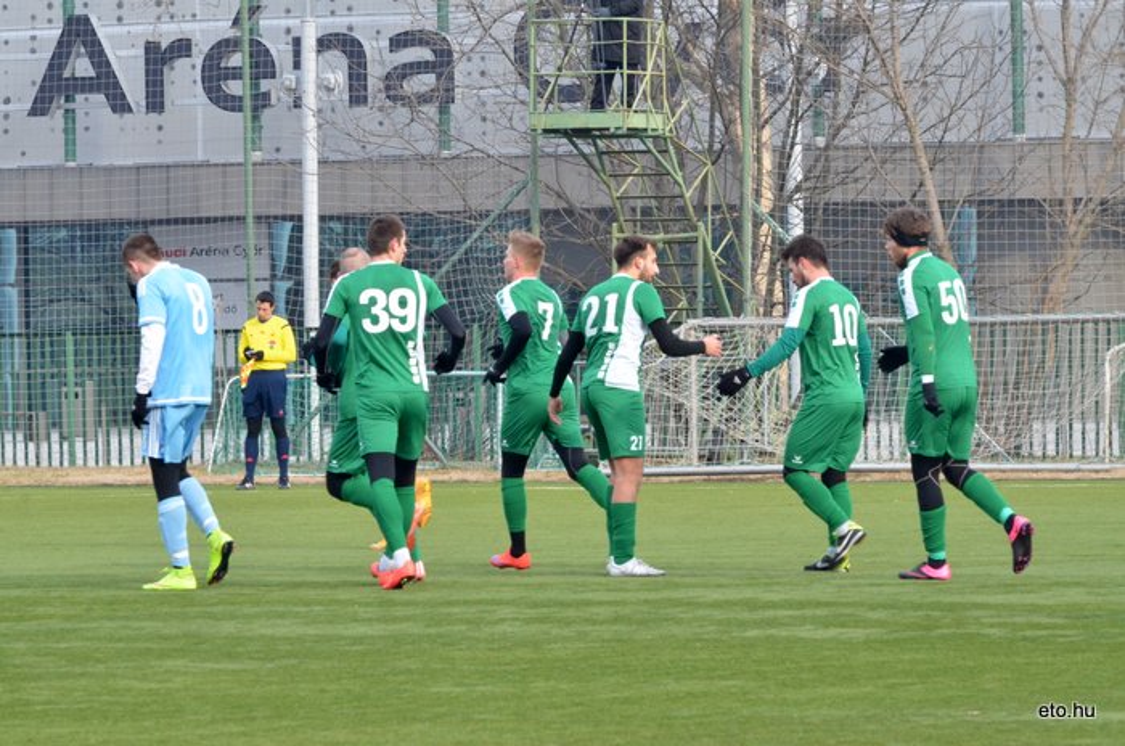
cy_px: 373
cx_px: 562
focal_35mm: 292
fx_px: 9124
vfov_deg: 4.7
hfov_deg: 7.1
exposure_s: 1/250
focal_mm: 195
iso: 1600
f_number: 14
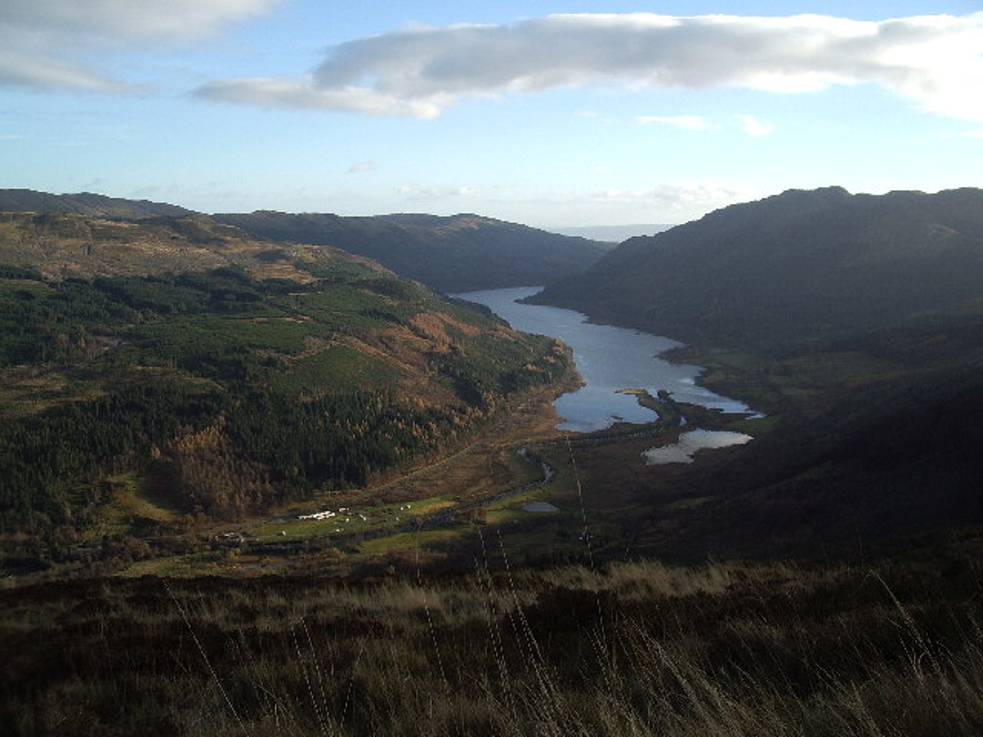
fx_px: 994
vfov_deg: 40.7
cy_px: 368
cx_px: 492
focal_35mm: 35
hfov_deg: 52.6
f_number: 4.3
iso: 50
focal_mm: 5.8
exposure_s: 1/200
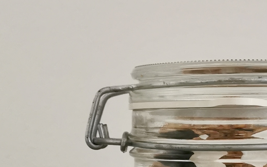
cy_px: 250
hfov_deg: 19.9
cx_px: 257
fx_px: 742
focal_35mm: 102
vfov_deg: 12.2
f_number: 1.8
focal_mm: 5.58
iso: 320
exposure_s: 1/50
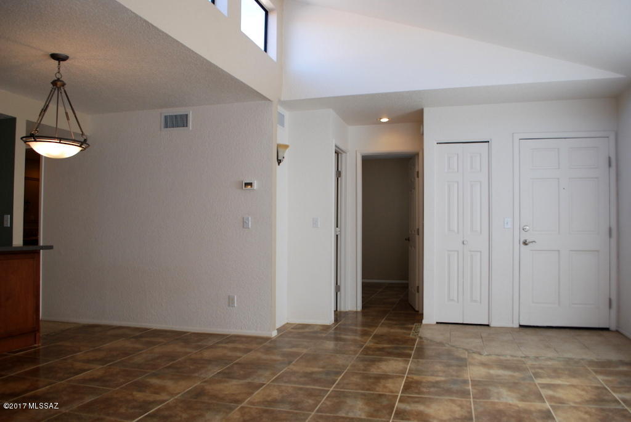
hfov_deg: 67.3
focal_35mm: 27
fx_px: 474
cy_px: 211
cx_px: 316
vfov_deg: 48.0
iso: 200
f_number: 5
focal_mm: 18
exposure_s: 1/100
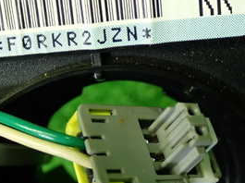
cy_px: 65
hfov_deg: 21.1
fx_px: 657
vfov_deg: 15.8
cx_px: 124
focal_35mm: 93
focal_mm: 7.31
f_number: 2.8
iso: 320
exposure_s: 1/40
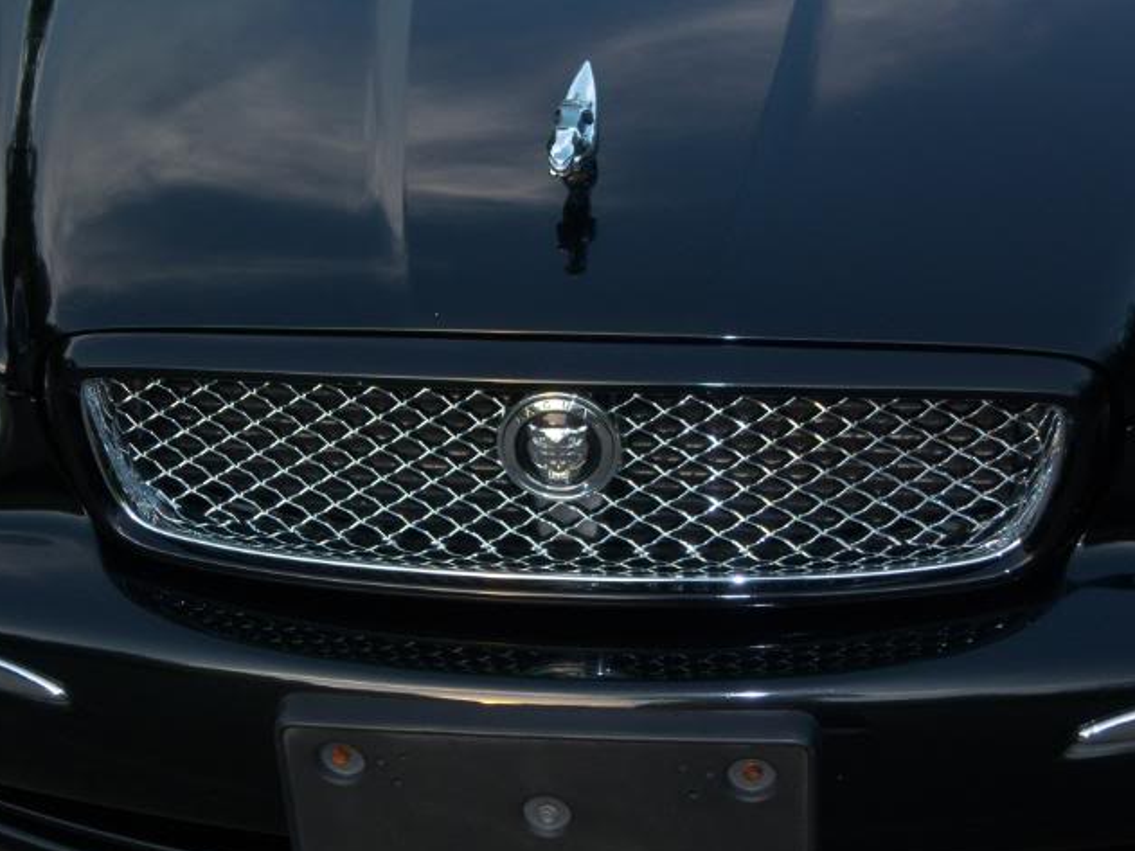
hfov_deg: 28.6
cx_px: 563
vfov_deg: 21.6
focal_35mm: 68
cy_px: 428
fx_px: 2229
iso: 80
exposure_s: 1/80
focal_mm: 14.1
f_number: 4
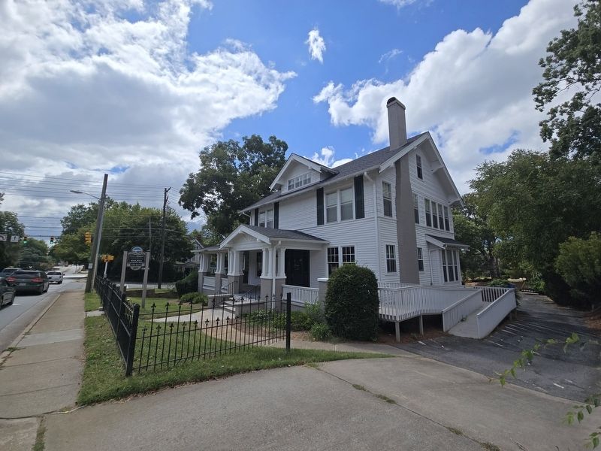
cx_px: 300
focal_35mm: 13
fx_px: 226
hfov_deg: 106.2
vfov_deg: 89.9
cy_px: 226
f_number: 2.2
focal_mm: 2.2
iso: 50
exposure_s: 1/4939
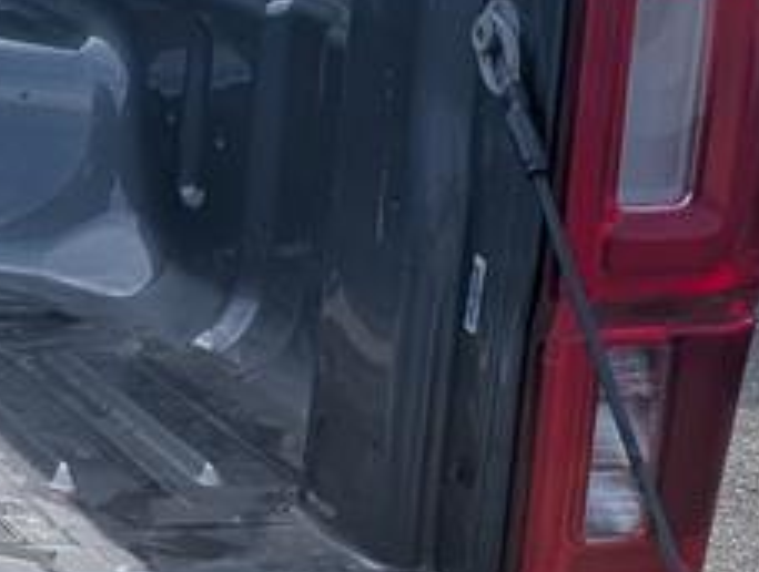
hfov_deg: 12.5
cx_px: -861
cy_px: 276
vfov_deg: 11.1
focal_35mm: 134
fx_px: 2944
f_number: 1.68
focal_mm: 6.9
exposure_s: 1/2336
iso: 21
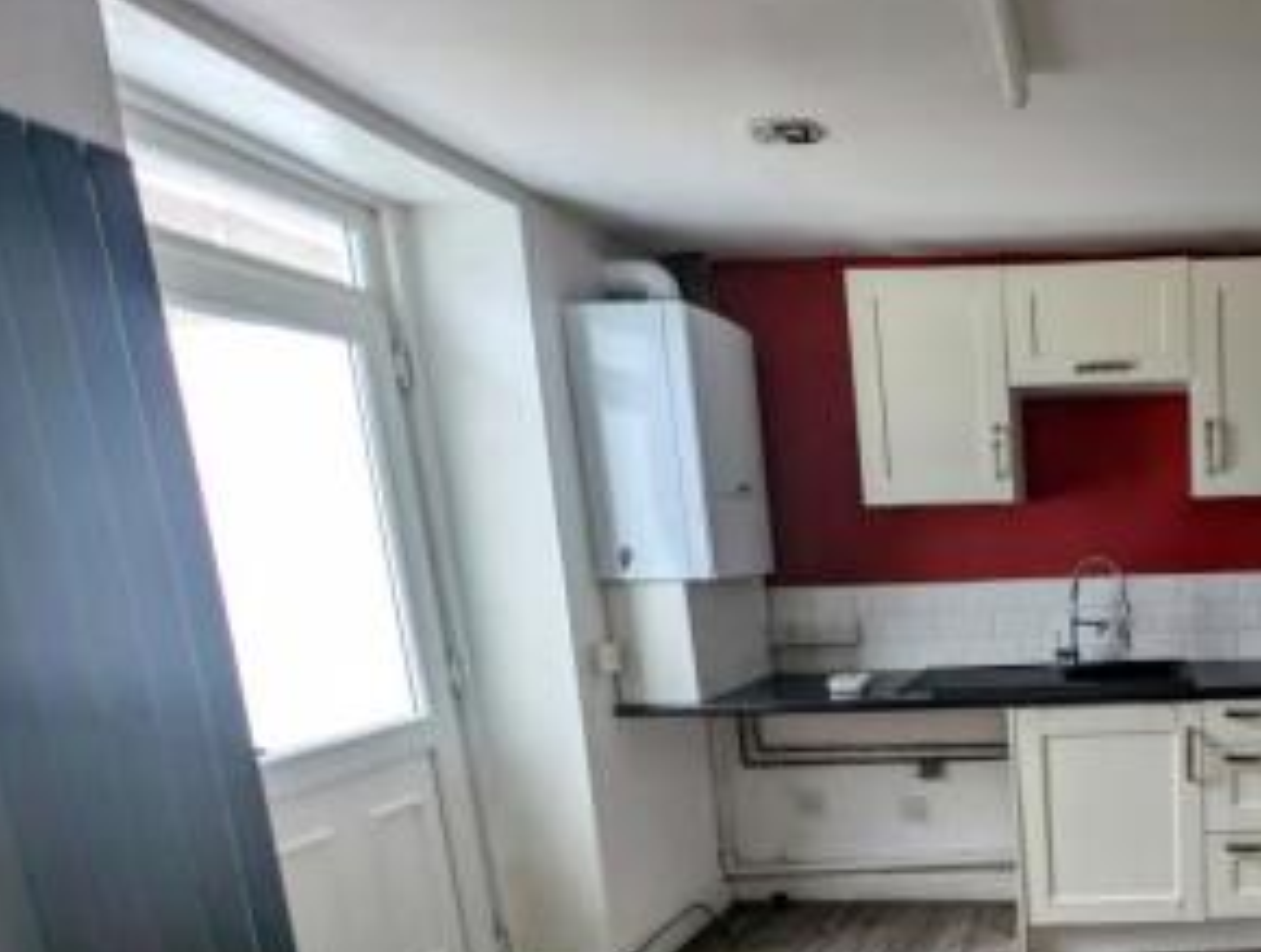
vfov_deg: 54.4
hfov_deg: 60.2
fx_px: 876
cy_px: 711
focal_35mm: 24
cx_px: 1144
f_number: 1.95
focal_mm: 2.23
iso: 36
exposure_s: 1/26.9
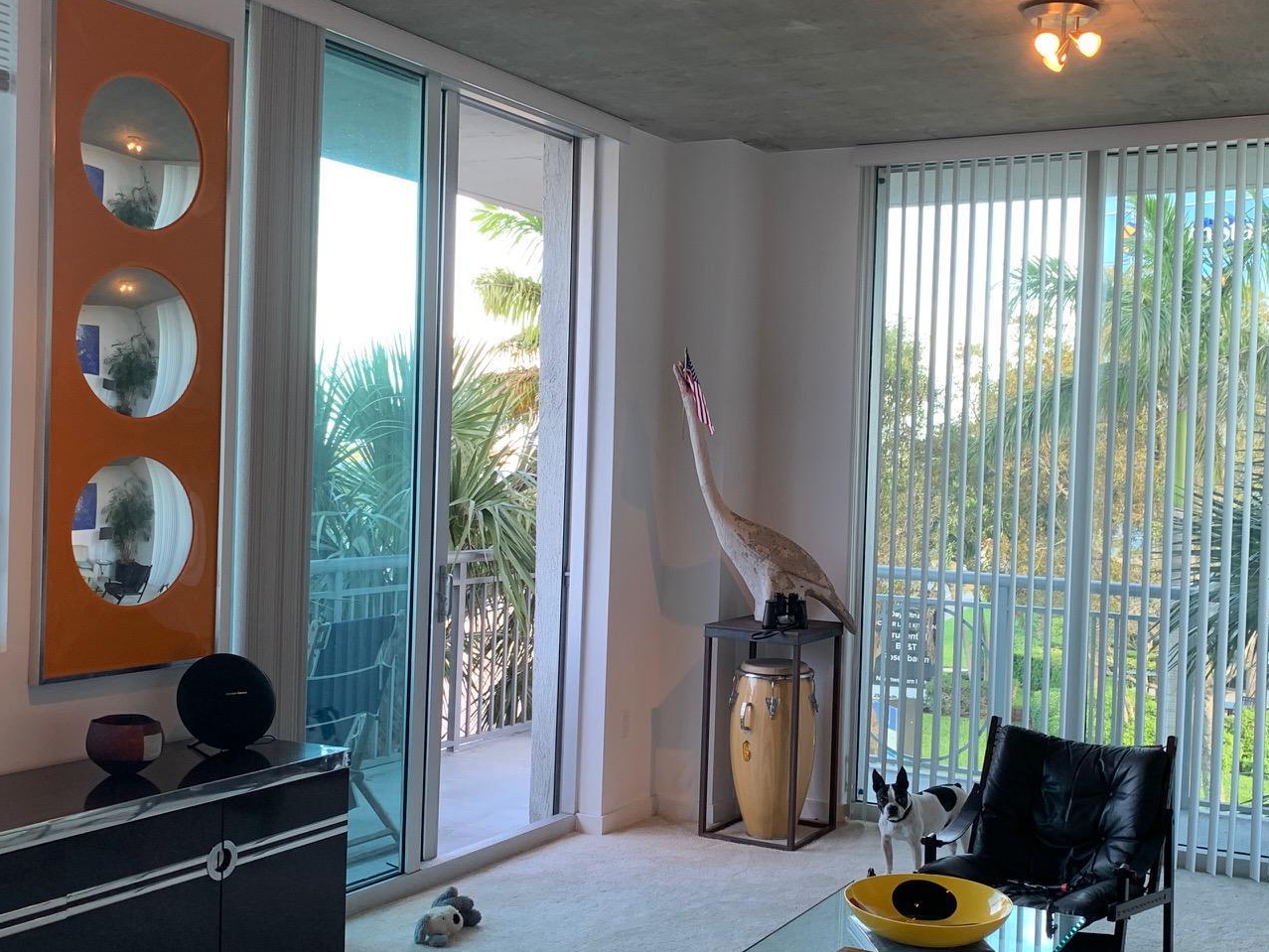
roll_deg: -2.1
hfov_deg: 45.5
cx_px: 772
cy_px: 515
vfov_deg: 35.1
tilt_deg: -3.4
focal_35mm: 41
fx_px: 1503
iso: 64
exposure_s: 1/120
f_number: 1.8
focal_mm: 4.25
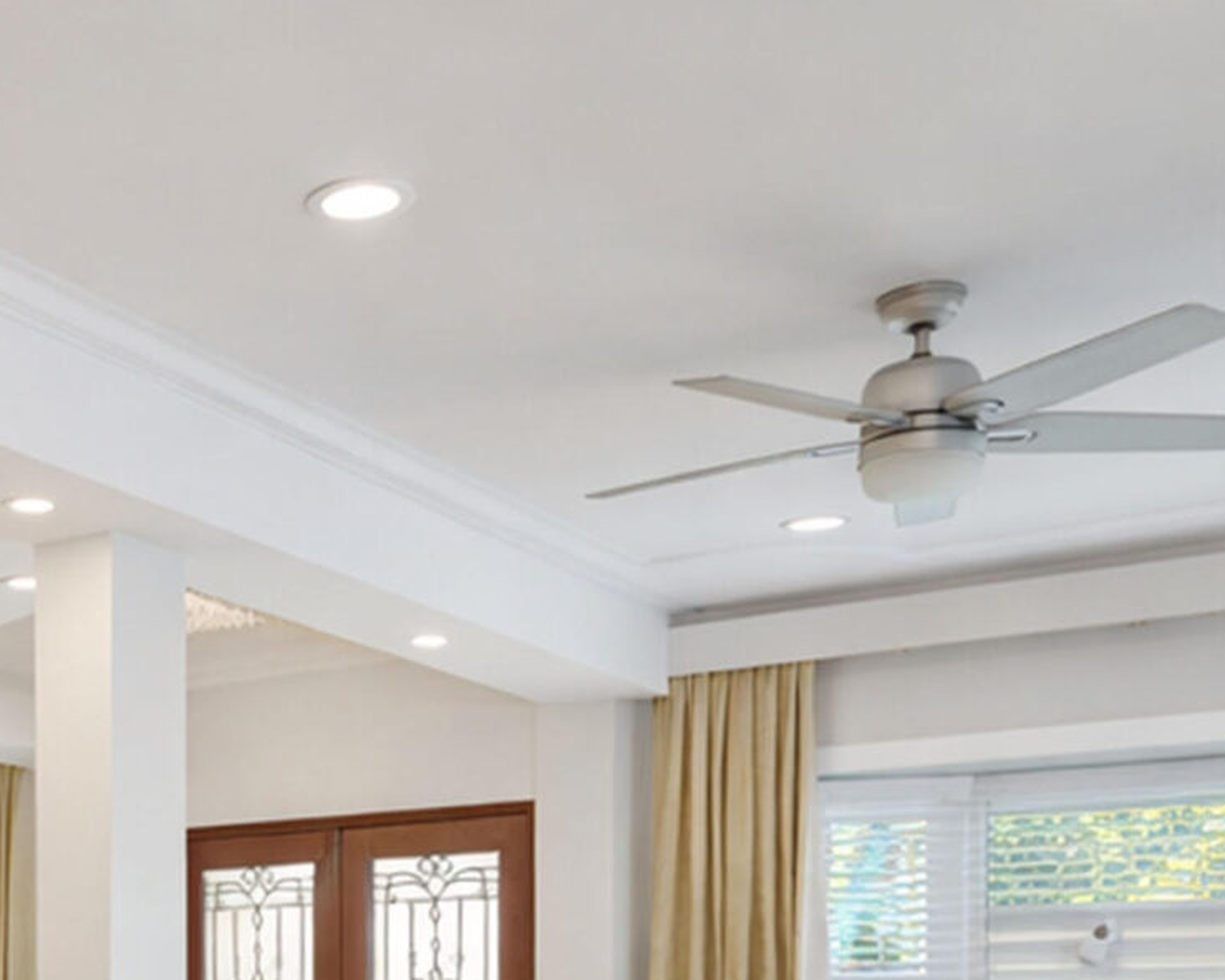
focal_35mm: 52
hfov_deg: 32.4
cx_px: -63
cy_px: 1014
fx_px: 1885
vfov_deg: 27.2
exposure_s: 1/25
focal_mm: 16
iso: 64
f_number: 4
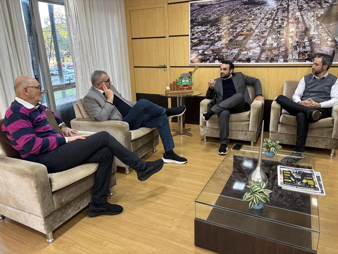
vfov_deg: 53.1
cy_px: 127
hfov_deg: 67.3
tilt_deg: -16.3
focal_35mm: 26
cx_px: 169
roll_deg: +1.9
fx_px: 254
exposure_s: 1/60
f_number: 1.6
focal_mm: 5.96
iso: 160
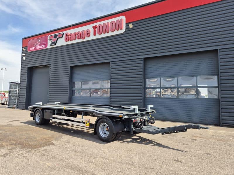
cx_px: 117
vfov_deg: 58.9
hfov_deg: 73.9
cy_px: 88
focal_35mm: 23
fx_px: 155
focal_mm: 5.4
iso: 25
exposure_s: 1/912
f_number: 1.8
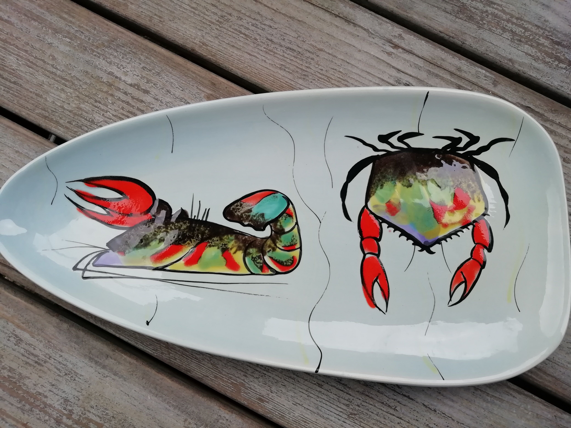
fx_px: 429
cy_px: 214
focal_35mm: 26
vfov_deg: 53.1
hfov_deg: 67.3
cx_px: 286
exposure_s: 1/123
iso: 50
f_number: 2.2
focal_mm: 3.21
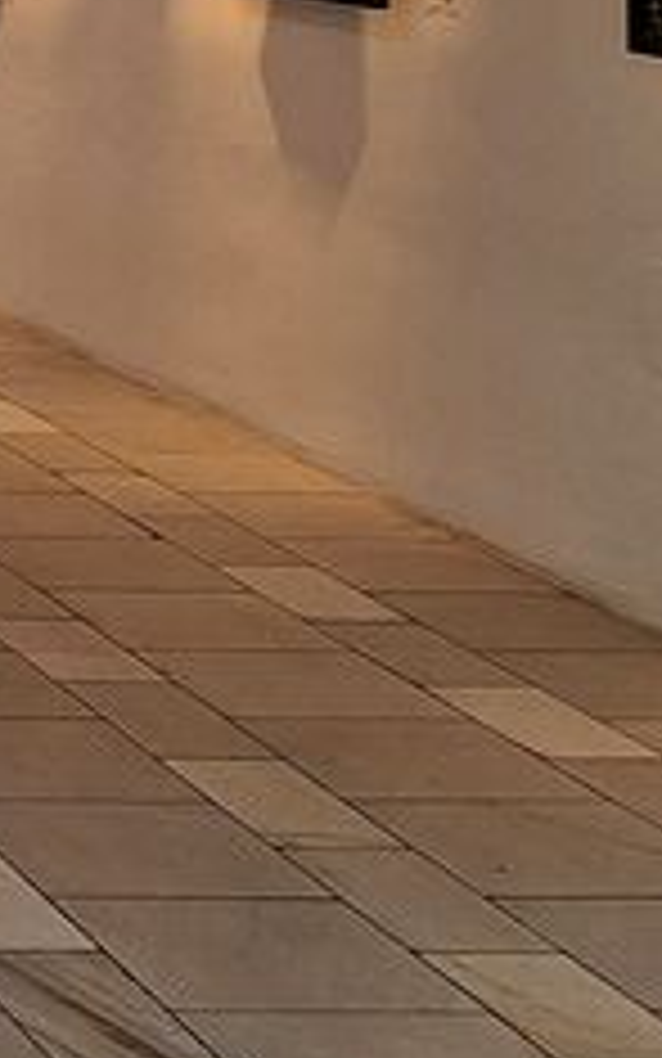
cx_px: -1067
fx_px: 3058
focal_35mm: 106
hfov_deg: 10.2
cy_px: -113
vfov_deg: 18.8
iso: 40
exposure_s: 1/60
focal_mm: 5.54
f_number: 1.8
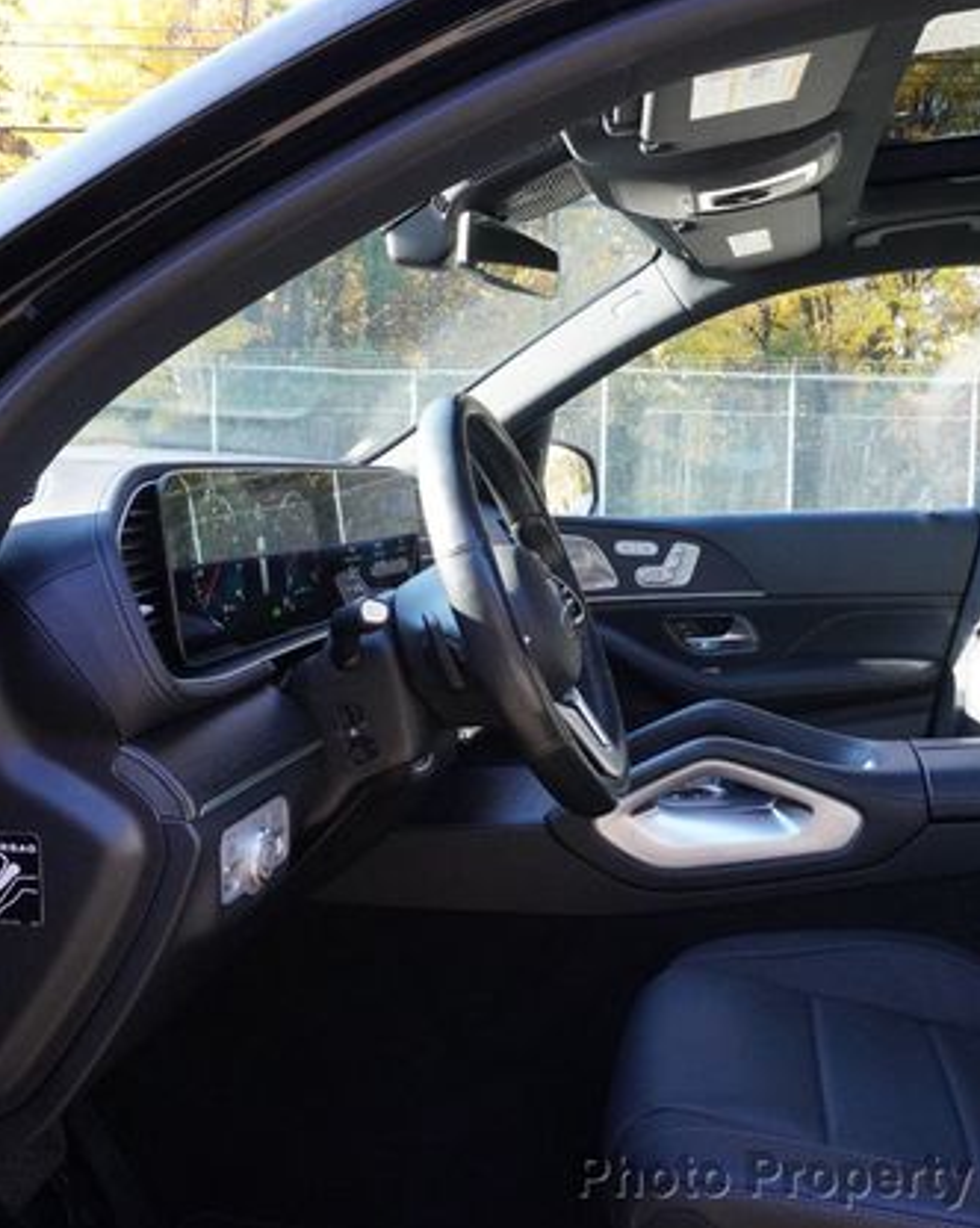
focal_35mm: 39
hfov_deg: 37.9
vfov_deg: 46.9
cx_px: 611
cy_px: 602
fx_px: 1416
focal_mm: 18
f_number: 9
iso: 4000
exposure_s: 1/250
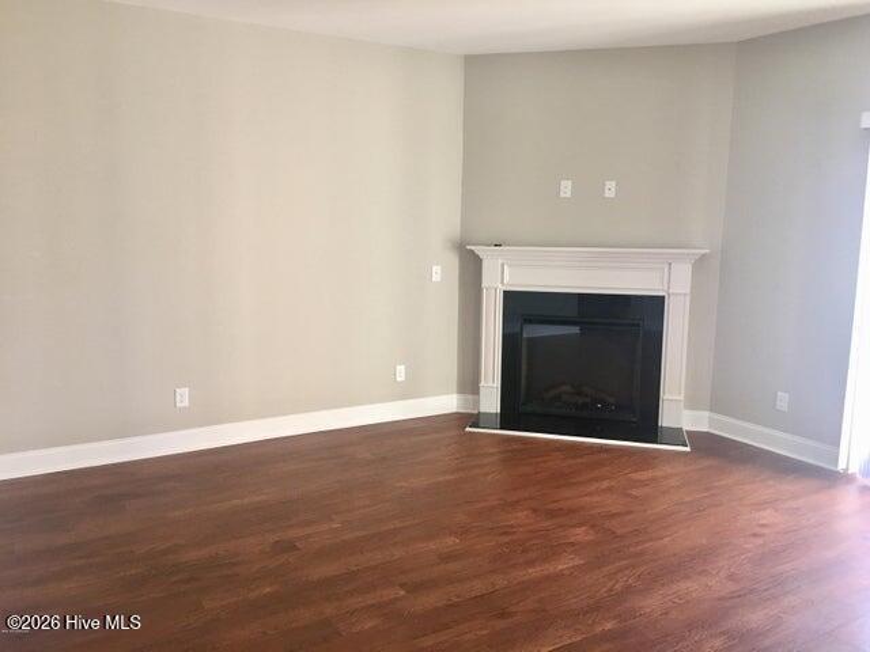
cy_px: 326
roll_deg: -1.3
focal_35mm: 29
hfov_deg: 61.7
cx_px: 435
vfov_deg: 48.2
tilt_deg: -7.2
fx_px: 729
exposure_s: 1/15
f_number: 2.2
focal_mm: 4.15
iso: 40
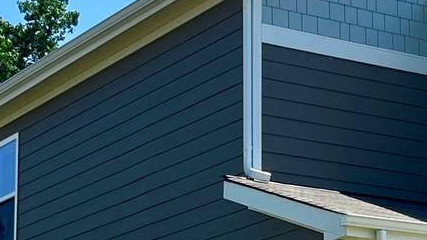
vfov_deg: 8.8
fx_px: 1540
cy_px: 324
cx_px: 402
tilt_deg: +6.3
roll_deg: +1.0
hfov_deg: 15.6
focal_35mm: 136
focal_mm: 5.1
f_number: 1.6
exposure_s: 1/2571
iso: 50
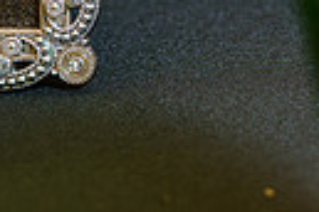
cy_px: -97
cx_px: 255
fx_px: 3597
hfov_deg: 5.1
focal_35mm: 406
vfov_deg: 3.4
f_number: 2.8
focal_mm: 90
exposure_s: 1/200
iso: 640
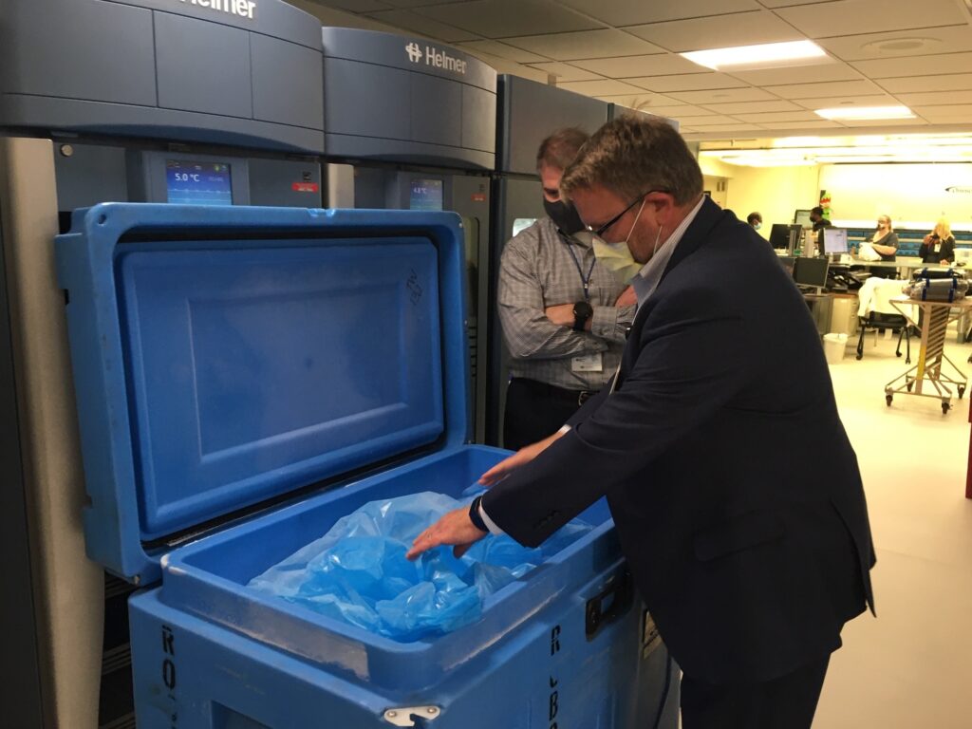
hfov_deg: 61.7
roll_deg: +1.1
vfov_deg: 48.2
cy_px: 364
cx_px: 486
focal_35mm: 29
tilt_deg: -10.2
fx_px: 814
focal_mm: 4.15
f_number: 2.2
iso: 100
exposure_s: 1/30
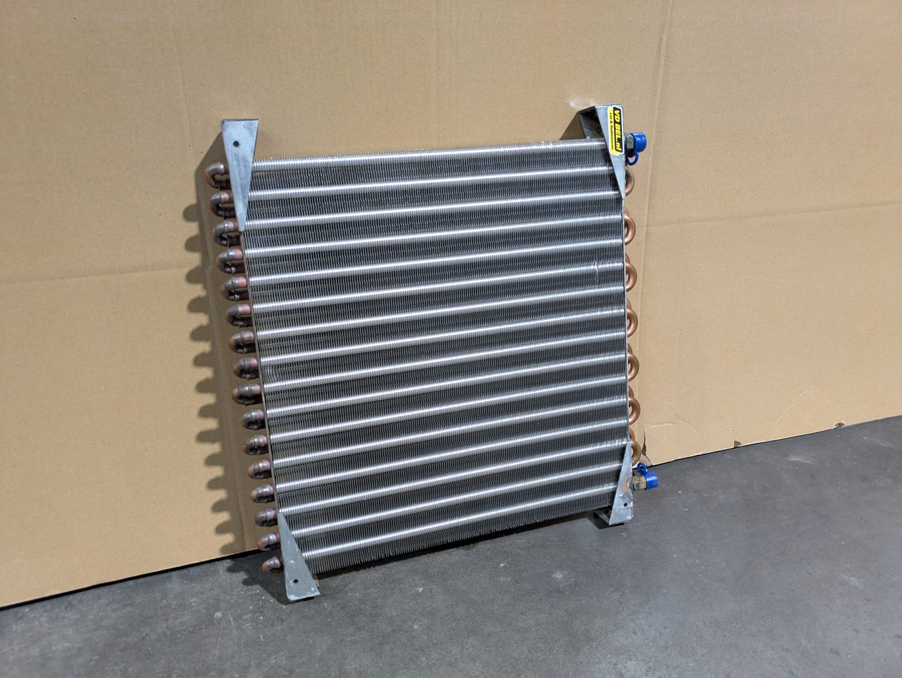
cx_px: 451
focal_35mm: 25
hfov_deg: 69.4
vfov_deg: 54.9
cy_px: 339
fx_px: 652
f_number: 1.89
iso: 525
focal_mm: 5.43
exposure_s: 1/33.3
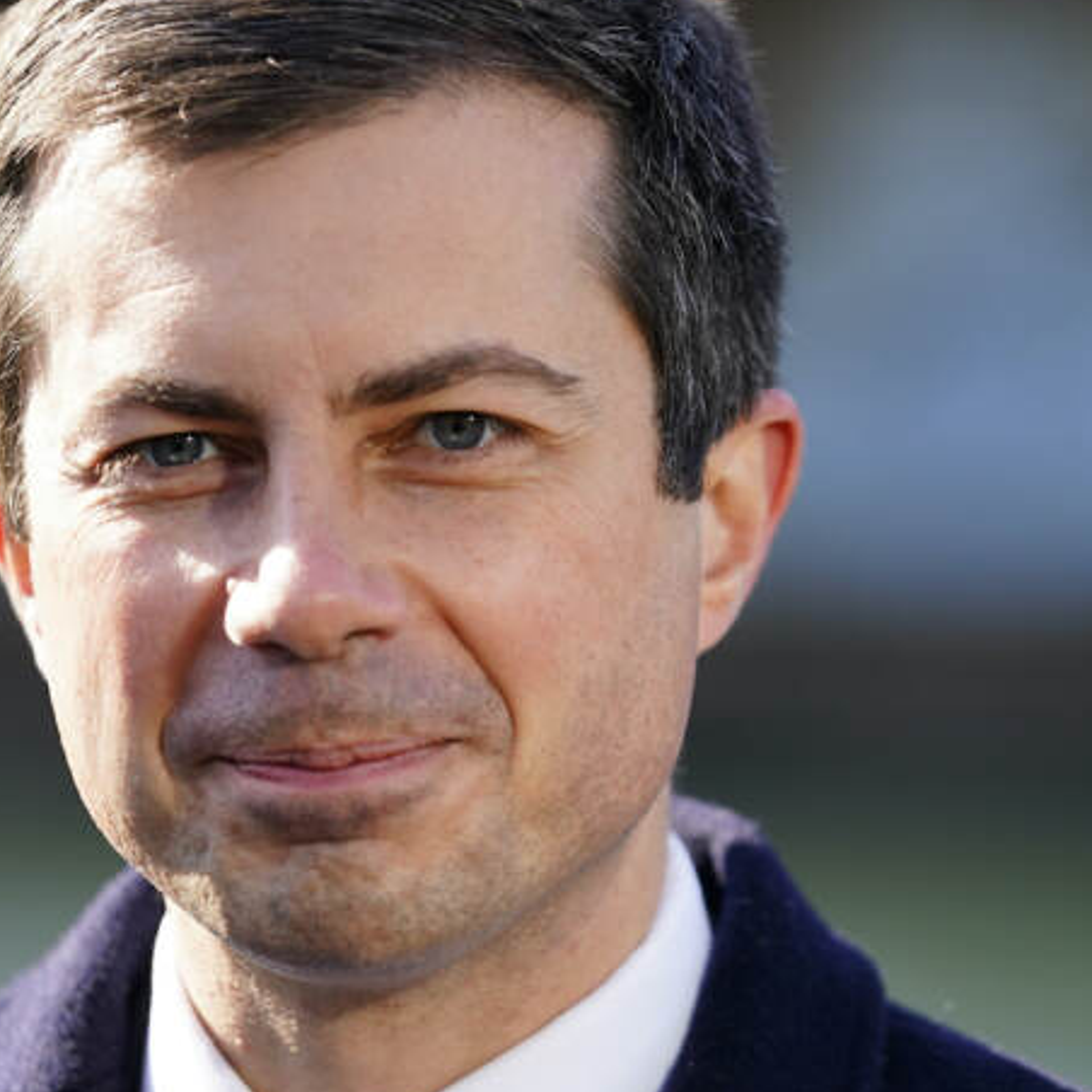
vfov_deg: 5.6
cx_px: 599
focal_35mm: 312
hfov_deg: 5.6
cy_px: 576
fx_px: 11135
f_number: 2.8
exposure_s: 1/1600
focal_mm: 162
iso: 320
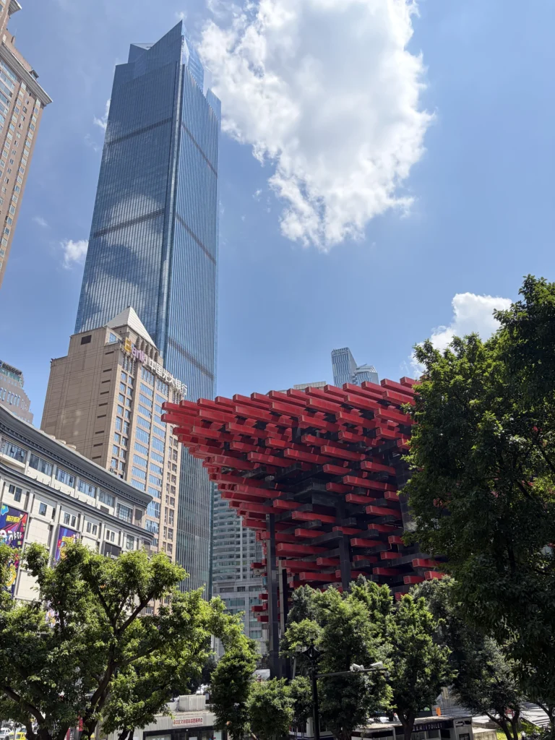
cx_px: 278
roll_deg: +3.3
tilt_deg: +29.0
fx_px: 556
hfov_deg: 53.1
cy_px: 370
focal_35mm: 26
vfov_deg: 67.3
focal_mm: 5.96
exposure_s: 1/1550
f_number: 1.6
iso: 64
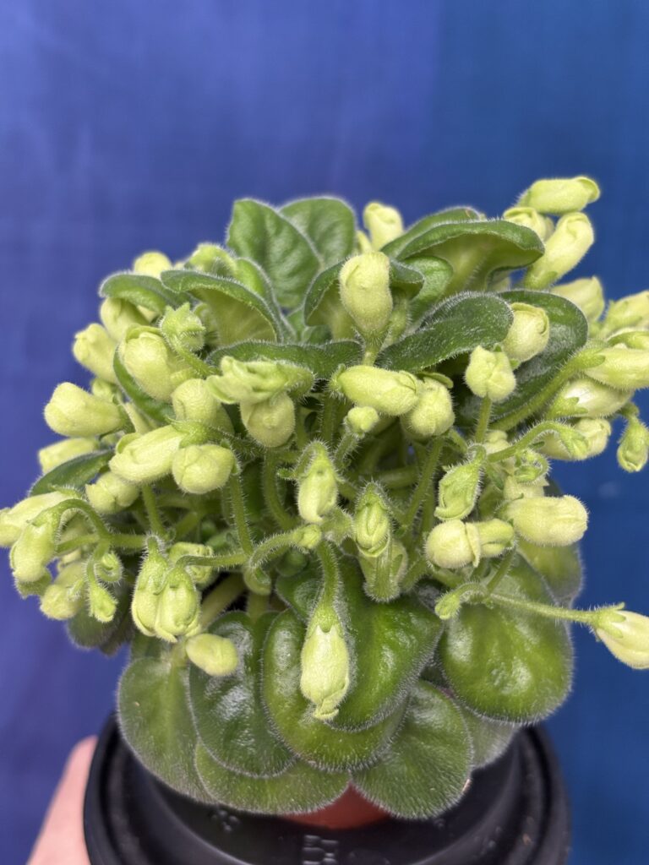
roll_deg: -1.3
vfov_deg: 36.8
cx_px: 324
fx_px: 1300
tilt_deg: -28.0
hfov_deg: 28.0
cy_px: 432
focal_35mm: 52
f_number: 1.6
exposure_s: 1/47
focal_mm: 5.96
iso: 160
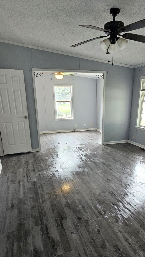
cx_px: 82
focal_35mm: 23
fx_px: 157
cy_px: 158
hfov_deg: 49.4
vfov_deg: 77.5
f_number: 2.2
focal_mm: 2.2
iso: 320
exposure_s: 1/60
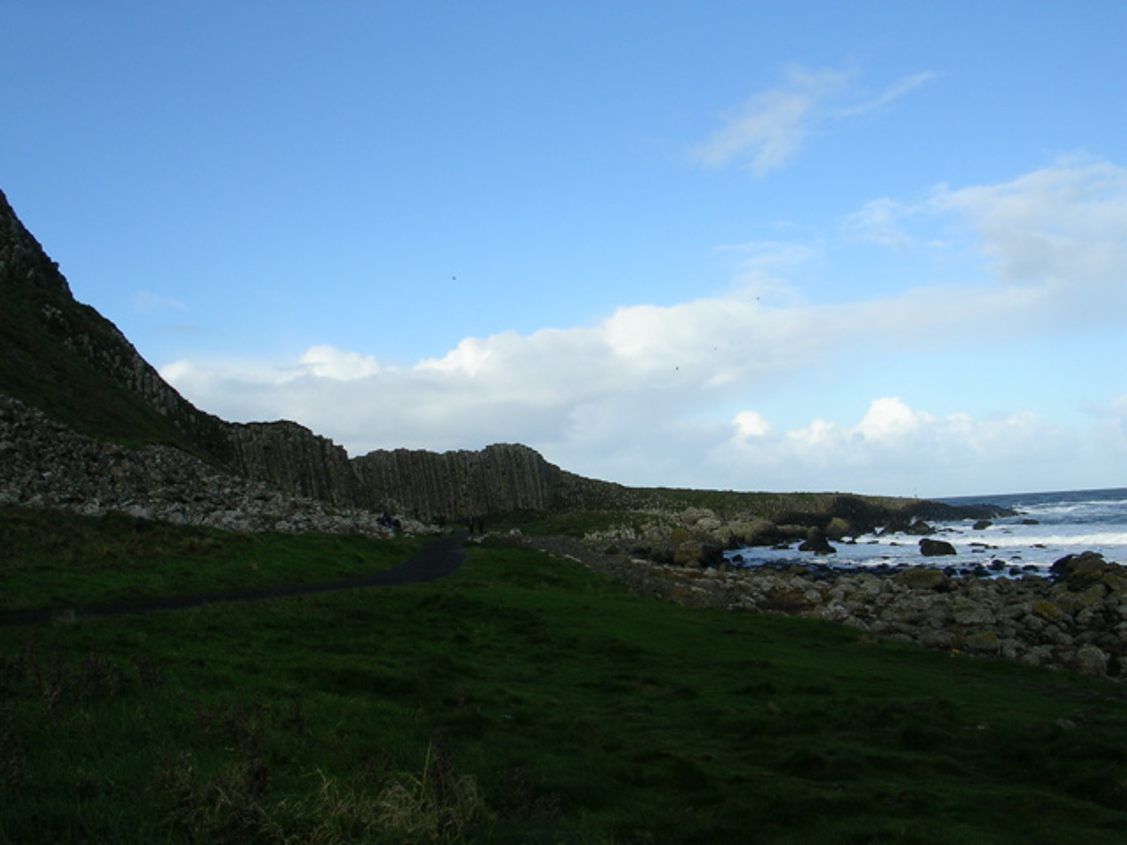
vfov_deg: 37.7
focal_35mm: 38
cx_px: 564
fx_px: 1237
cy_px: 422
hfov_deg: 49.0
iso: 50
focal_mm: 5.8
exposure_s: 1/256
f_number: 5.6
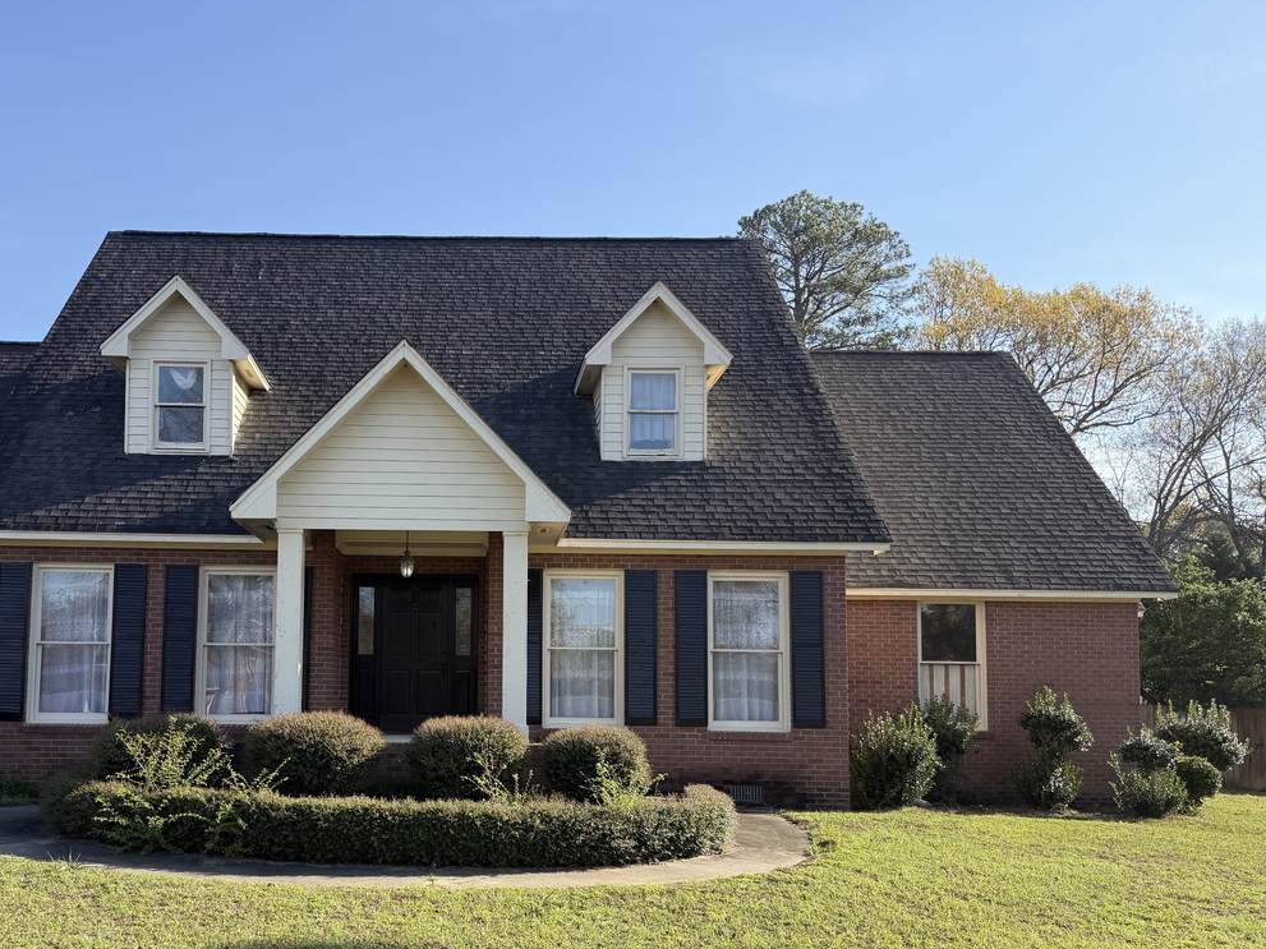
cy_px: 598
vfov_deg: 45.0
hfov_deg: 57.6
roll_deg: +0.0
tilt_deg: +5.2
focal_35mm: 31
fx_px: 1134
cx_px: 470
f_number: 1.78
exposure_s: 1/2703
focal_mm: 6.76
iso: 100
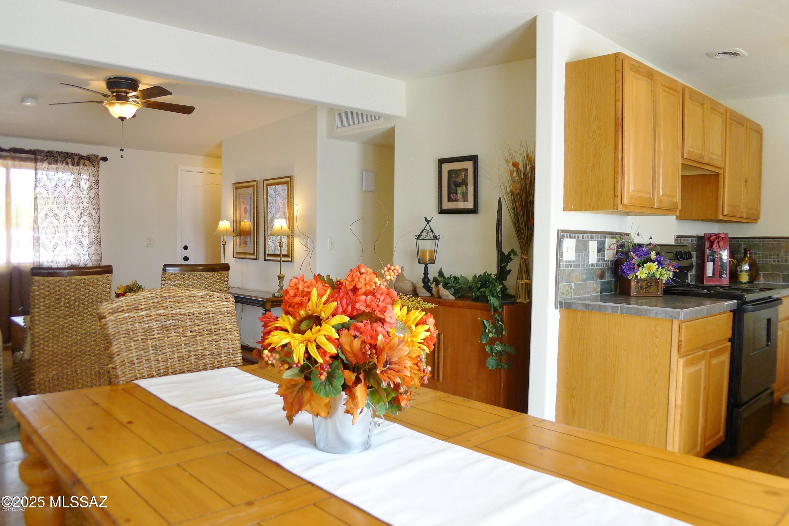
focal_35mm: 35
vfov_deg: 37.9
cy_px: 263
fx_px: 767
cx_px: 394
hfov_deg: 54.4
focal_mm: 7.5
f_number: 2.3
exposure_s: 1/60
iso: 200
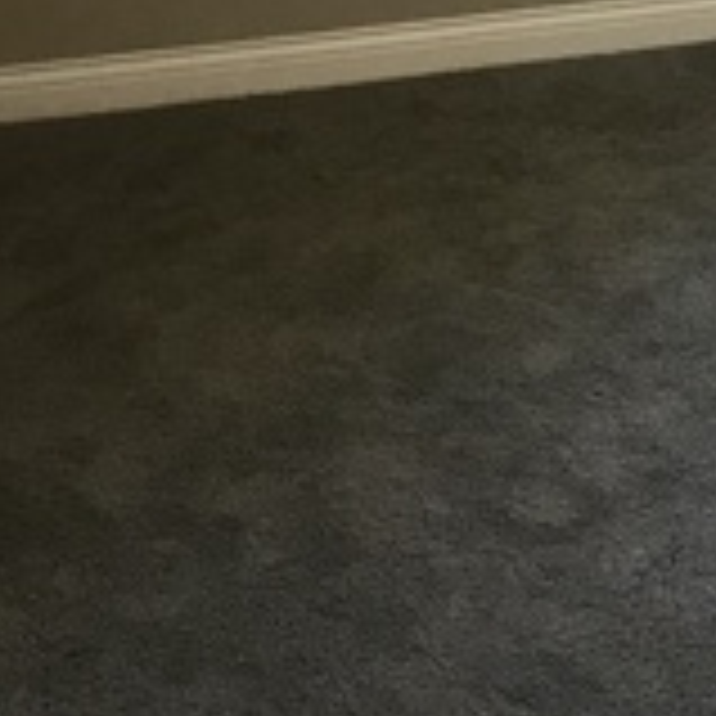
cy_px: -297
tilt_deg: -10.0
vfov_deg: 15.6
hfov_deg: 16.1
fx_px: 2434
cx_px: 835
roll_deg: -0.3
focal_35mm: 104
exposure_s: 1/20
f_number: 1.8
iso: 40
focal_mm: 3.99
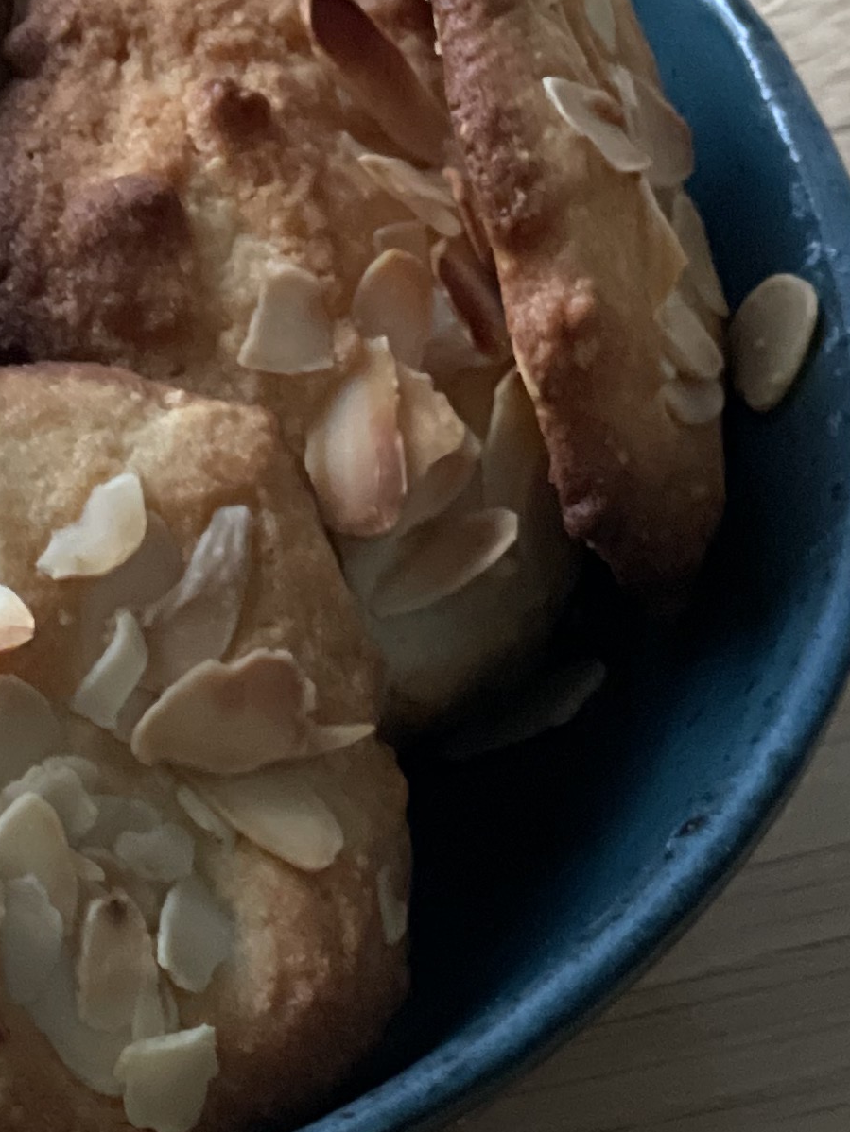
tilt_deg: -48.7
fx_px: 5727
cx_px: -542
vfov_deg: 11.2
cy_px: 1048
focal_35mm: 175
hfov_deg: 8.3
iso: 500
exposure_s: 1/34
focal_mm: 6
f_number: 2
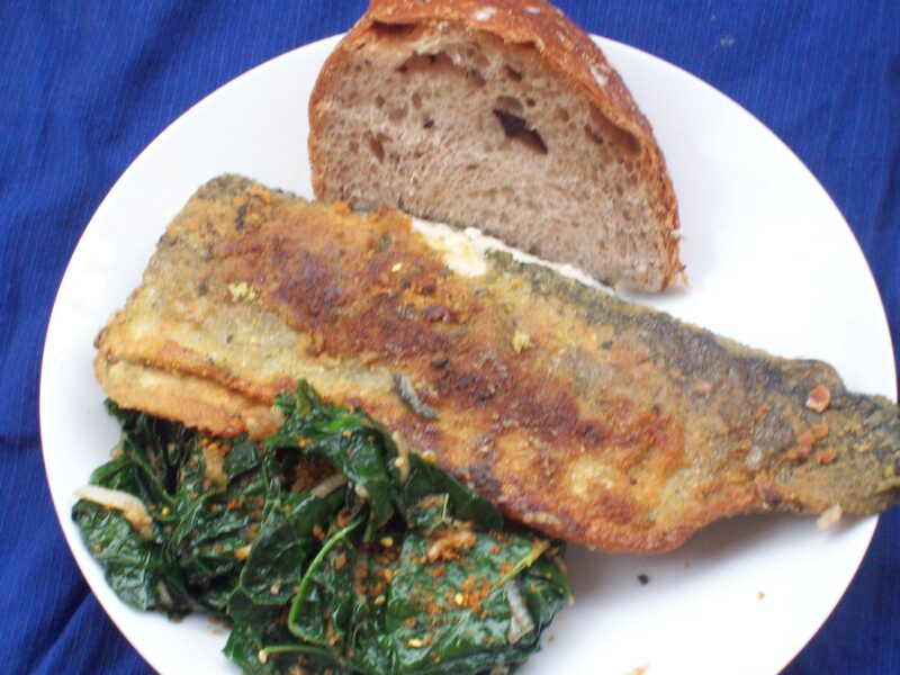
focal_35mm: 108
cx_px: 450
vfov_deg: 13.7
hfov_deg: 18.2
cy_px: 338
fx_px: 2808
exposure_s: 1/59.2
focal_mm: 18
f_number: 4.8
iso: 160
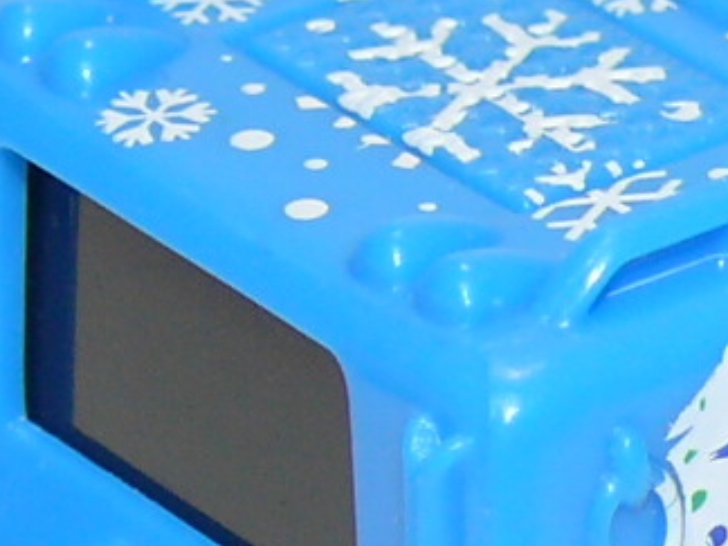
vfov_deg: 3.4
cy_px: 357
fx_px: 9232
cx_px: 1094
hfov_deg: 4.5
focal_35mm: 439
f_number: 4
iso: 100
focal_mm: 12.5
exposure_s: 1/30
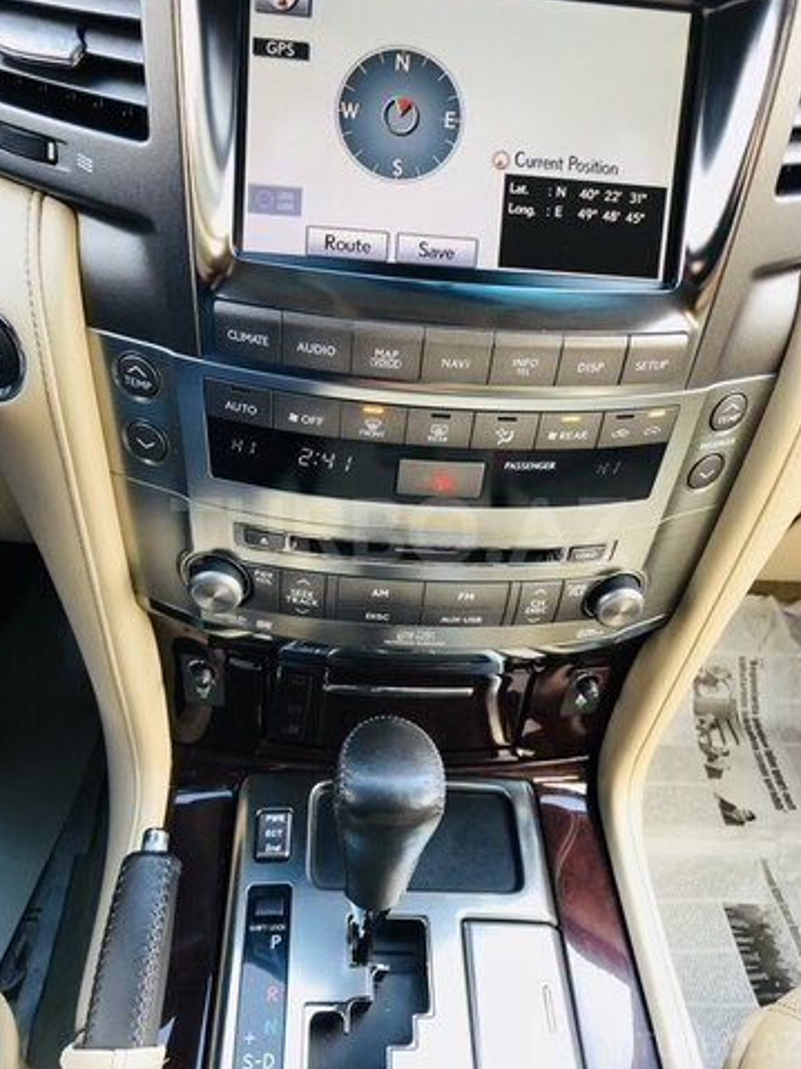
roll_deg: -9.0
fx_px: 895
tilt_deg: -43.1
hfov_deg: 48.2
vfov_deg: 61.7
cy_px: 531
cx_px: 399
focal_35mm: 29
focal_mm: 3.99
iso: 32
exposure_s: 1/30
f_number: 1.8
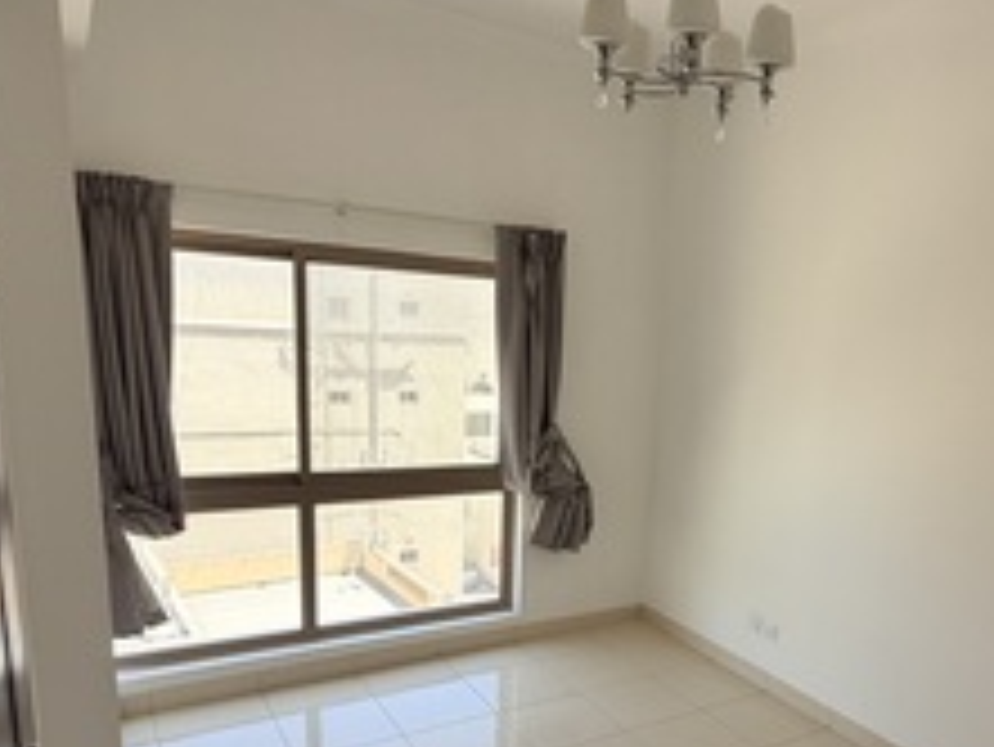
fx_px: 833
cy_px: 497
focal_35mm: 29
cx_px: 677
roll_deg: -3.6
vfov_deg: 47.5
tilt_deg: -11.5
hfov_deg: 59.9
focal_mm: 2.22
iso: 160
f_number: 2.2
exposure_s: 1/121
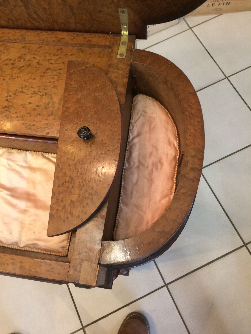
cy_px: 167
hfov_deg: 48.2
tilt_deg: -70.2
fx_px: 280
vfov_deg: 61.7
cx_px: 126
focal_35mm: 29
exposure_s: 1/33
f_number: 2.2
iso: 250
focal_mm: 4.15
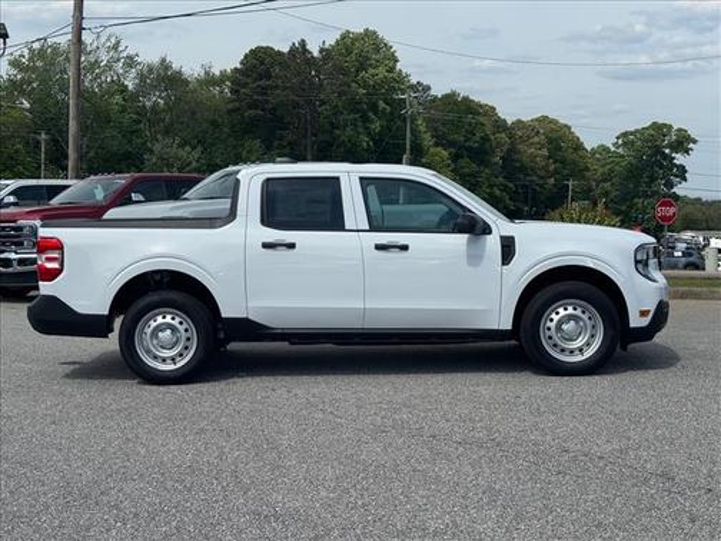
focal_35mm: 48
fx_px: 1000
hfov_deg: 39.7
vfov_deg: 30.3
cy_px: 270
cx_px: 360
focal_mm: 6.76
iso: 64
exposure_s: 1/6410
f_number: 1.78
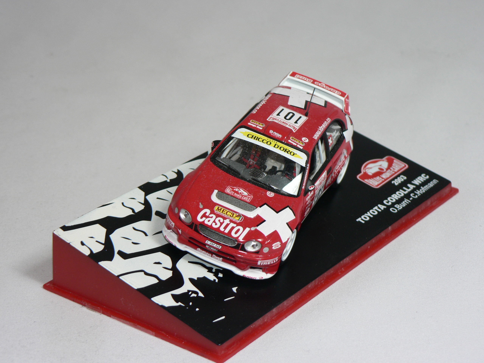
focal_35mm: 87
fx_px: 1216
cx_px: 242
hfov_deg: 22.5
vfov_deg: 17.0
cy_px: 182
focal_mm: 14.5
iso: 80
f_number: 3.2
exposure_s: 1/60
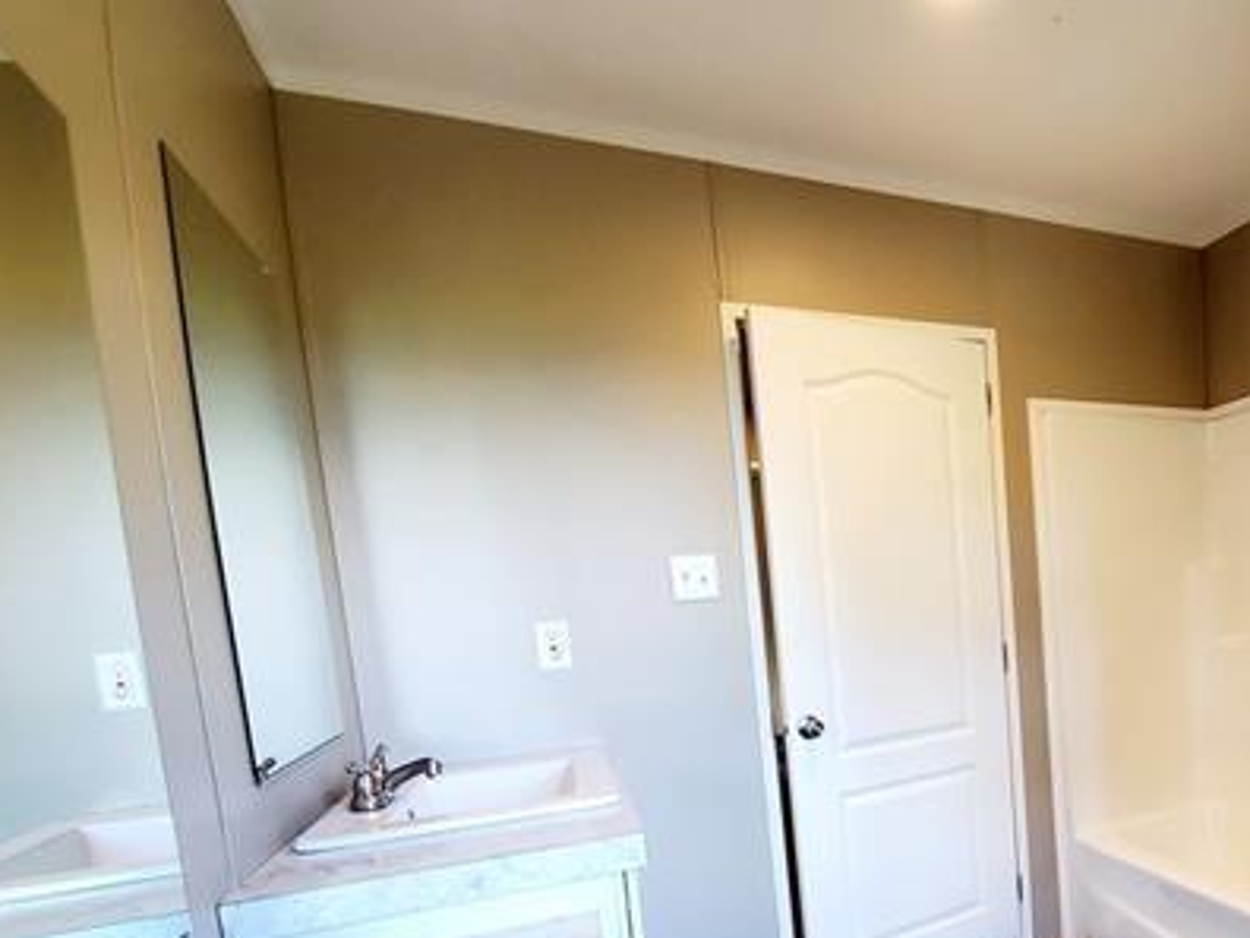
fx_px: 758
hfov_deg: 72.0
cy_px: 657
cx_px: 975
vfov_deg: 61.2
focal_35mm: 21
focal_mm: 1.8
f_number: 2.2
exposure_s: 1/59
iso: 250
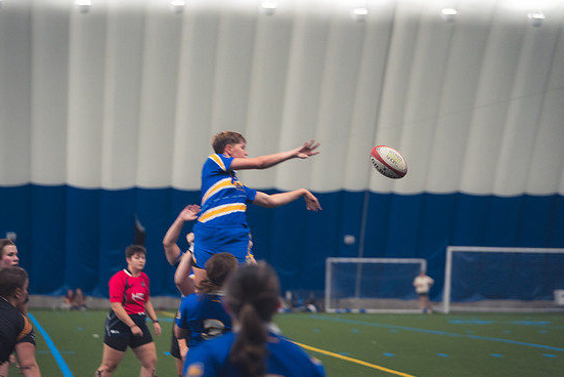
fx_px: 1912
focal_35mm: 122
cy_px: 189
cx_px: 275
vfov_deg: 11.3
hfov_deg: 16.8
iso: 2200
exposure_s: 1/320
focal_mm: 116
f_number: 2.8
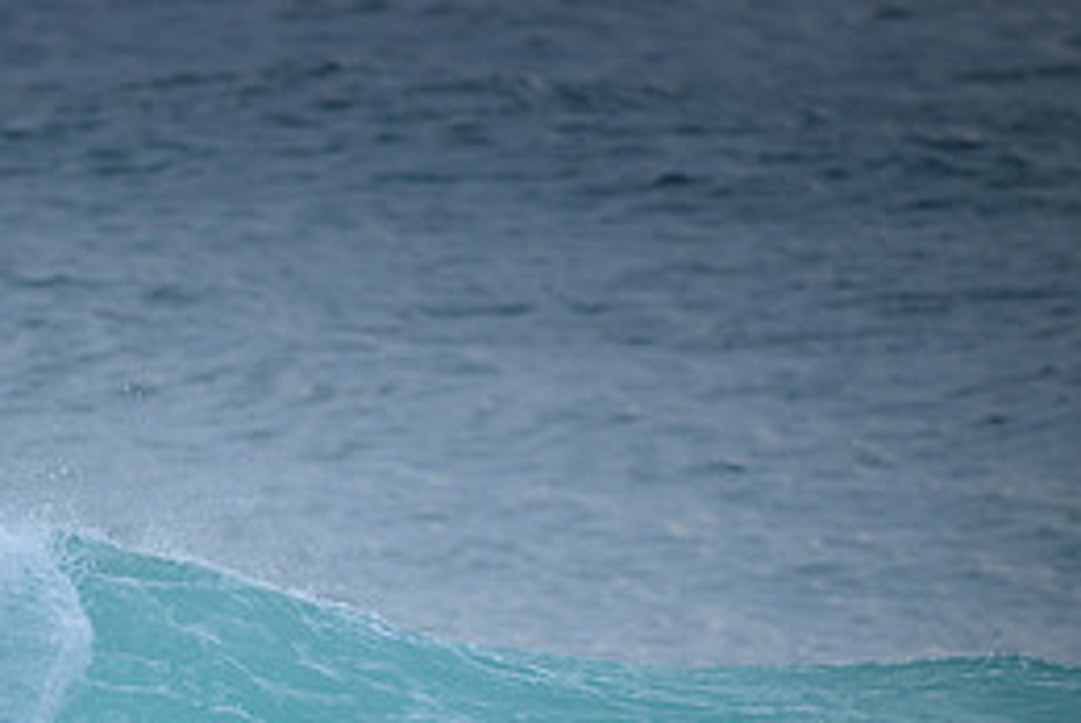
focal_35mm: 1783
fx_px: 53599
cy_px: 796
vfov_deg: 0.8
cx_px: -71
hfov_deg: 1.2
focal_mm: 800
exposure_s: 1/2000
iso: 720
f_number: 6.3
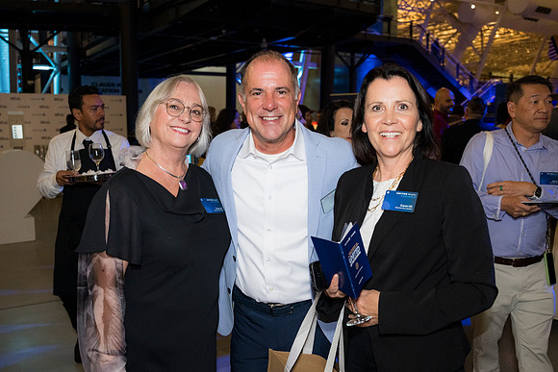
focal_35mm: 34
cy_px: 186
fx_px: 519
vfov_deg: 39.4
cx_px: 279
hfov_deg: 56.5
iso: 3200
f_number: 4
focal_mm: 33.5
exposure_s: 1/125
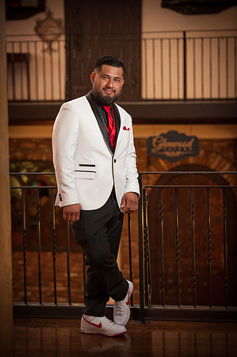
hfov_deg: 14.8
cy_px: 178
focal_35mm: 92
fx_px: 911
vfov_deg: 22.2
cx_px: 118
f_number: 2.8
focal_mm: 92
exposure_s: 1/100
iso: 1600
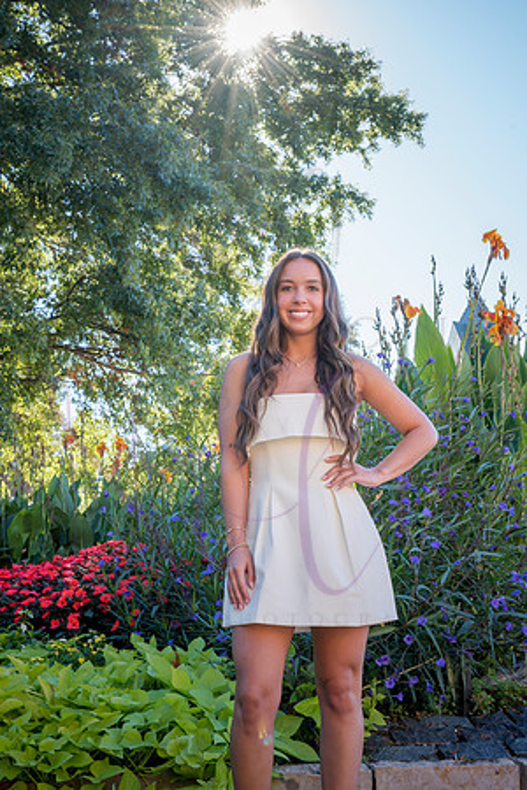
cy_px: 395
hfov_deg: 25.1
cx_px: 264
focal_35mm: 54
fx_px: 1186
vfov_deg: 36.9
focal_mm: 54
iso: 800
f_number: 13
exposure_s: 1/250
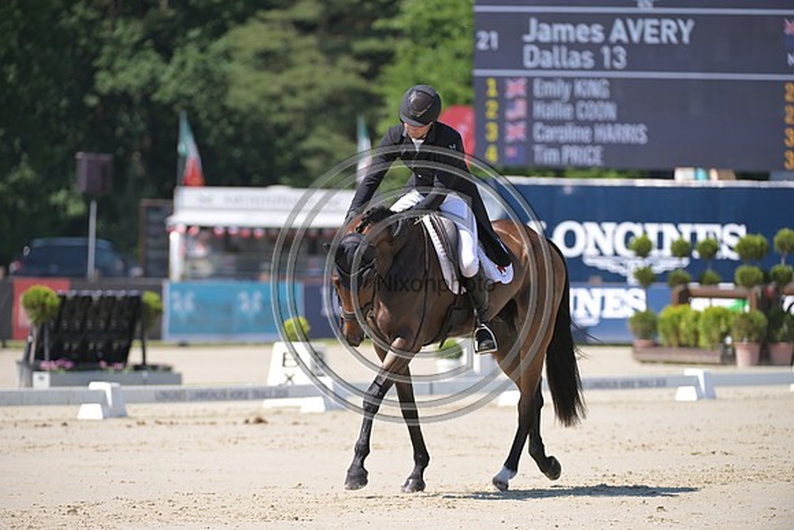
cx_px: 397
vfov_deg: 4.9
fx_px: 6177
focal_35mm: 280
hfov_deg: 7.4
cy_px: 265
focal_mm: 280
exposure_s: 1/1250
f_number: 5
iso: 360
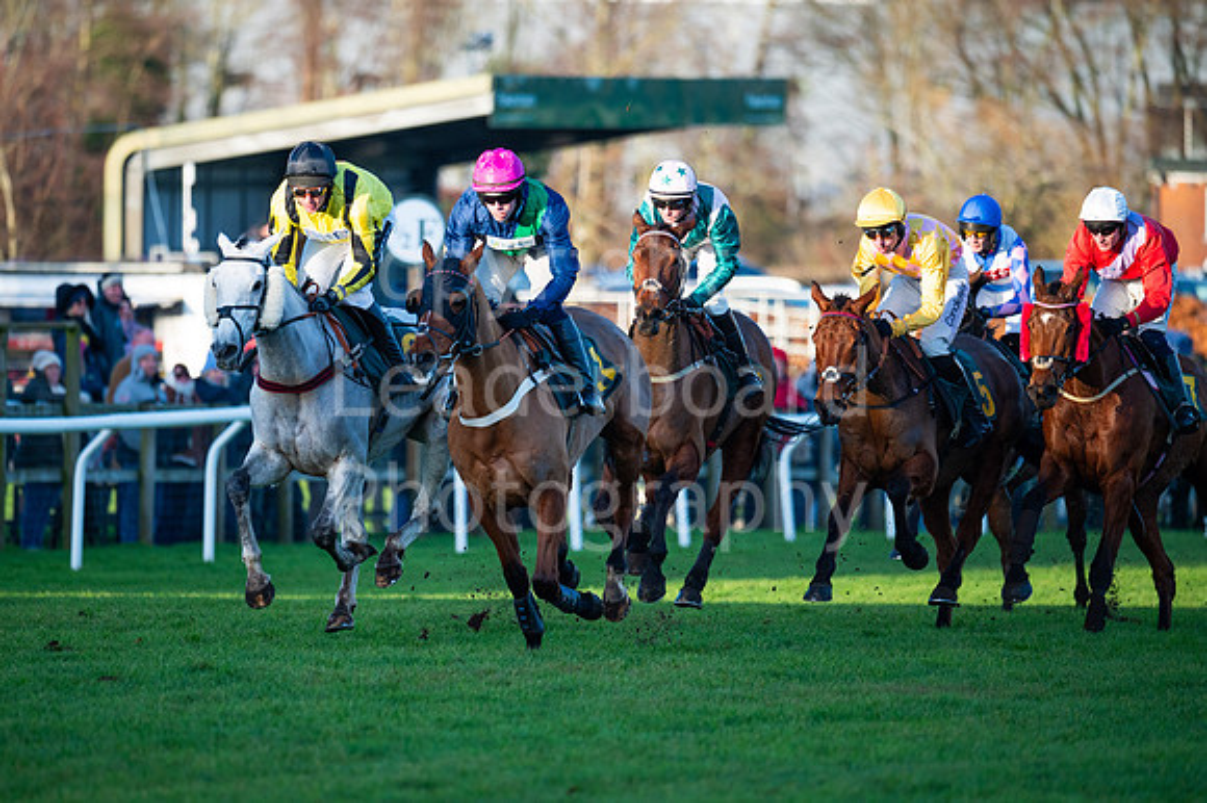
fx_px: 14768
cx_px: 542
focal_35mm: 441
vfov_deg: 3.1
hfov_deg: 4.7
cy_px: 403
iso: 800
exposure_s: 1/2000
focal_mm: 400
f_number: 4.5
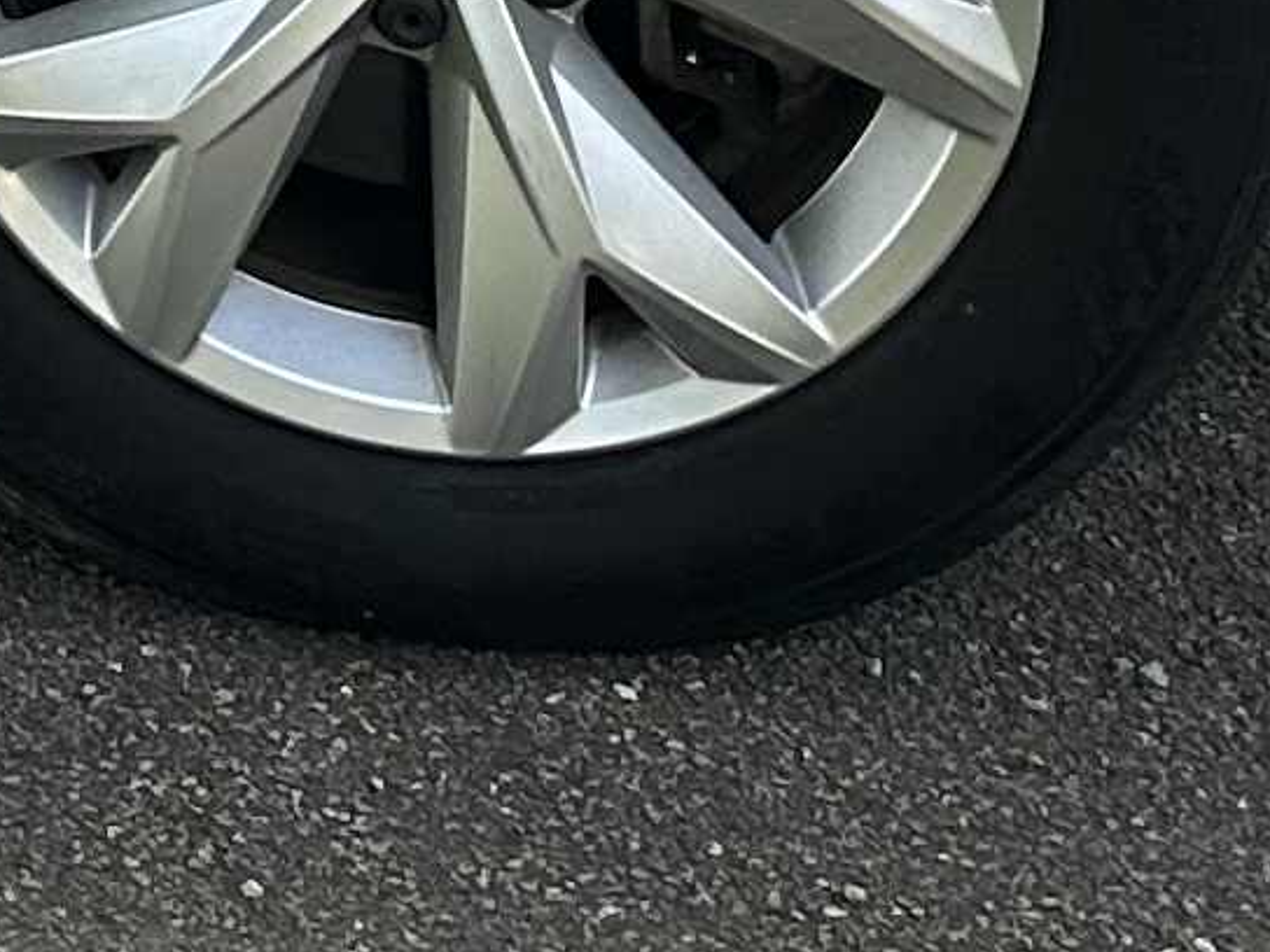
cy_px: -2049
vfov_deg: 7.3
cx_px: -2012
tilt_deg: -9.2
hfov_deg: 9.6
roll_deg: +0.9
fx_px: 6531
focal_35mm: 178
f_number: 1.78
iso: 80
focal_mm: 6.86
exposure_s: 1/1095
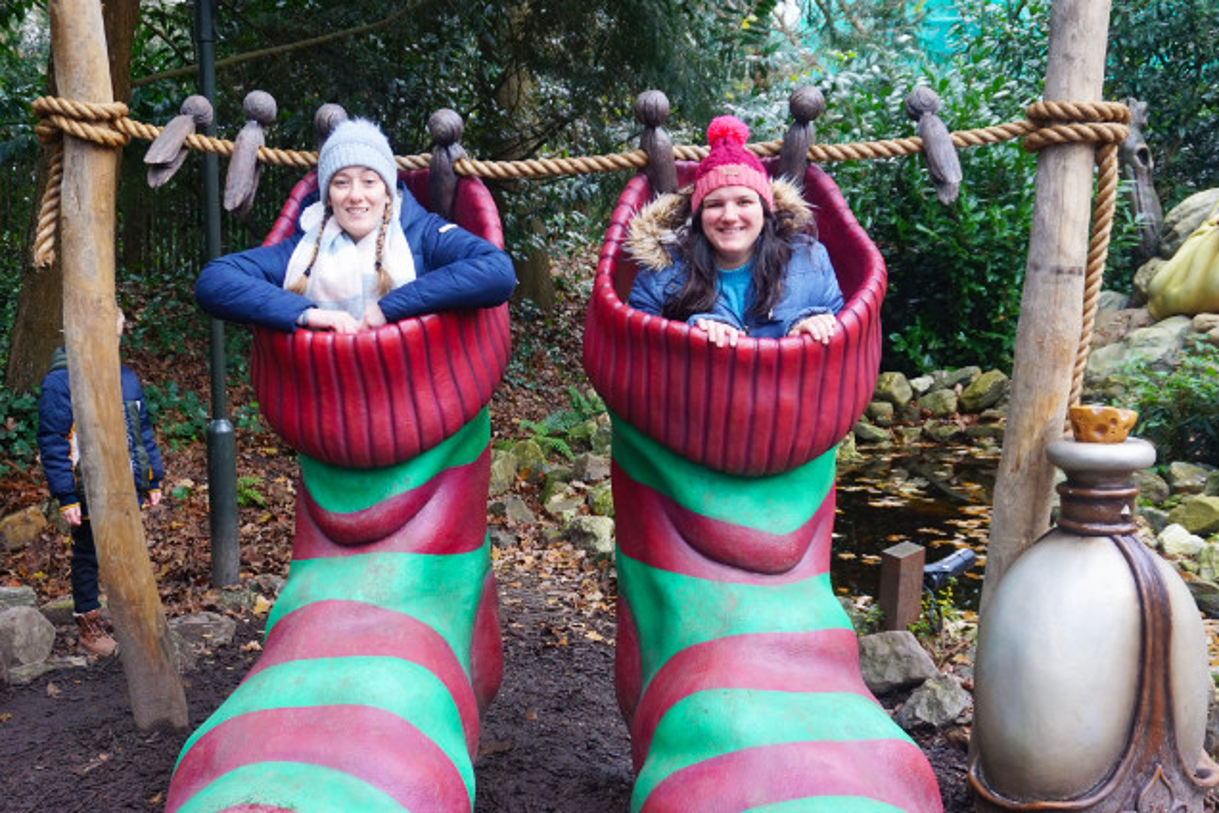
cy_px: 480
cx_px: 554
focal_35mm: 40
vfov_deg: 33.6
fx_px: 1342
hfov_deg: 48.8
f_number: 4
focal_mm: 21
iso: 320
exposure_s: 1/60
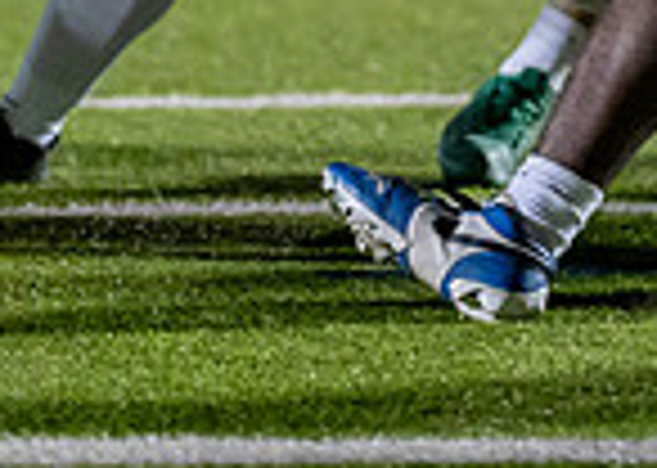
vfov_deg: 1.9
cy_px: -485
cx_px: 762
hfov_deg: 2.6
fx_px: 14354
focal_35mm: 770
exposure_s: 1/1250
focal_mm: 135
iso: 1600
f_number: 1.8
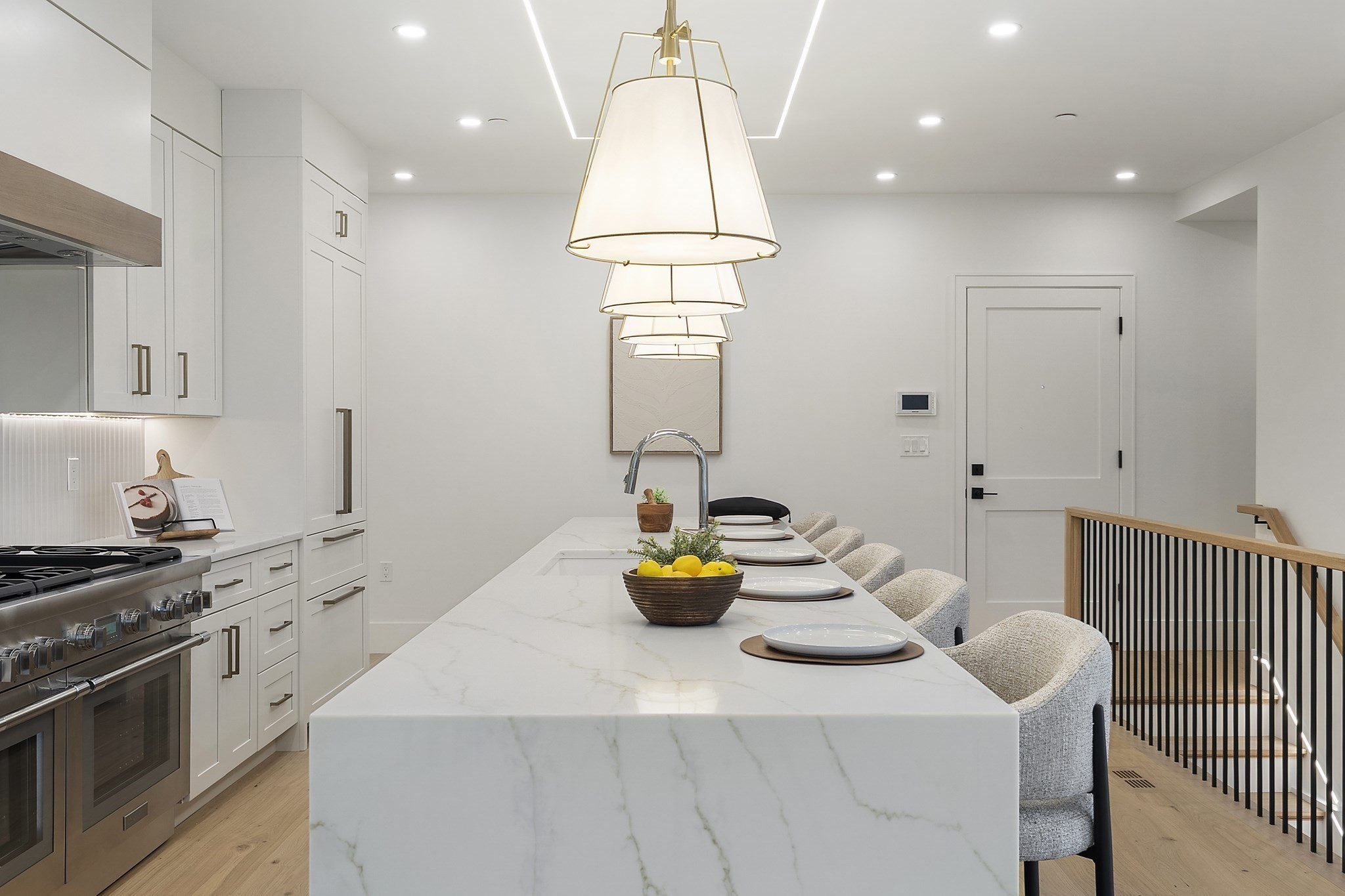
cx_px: 672
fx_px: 1121
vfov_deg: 43.6
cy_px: 448
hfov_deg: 61.9
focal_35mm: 30
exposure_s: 1/25
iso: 200
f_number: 7.1
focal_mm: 20
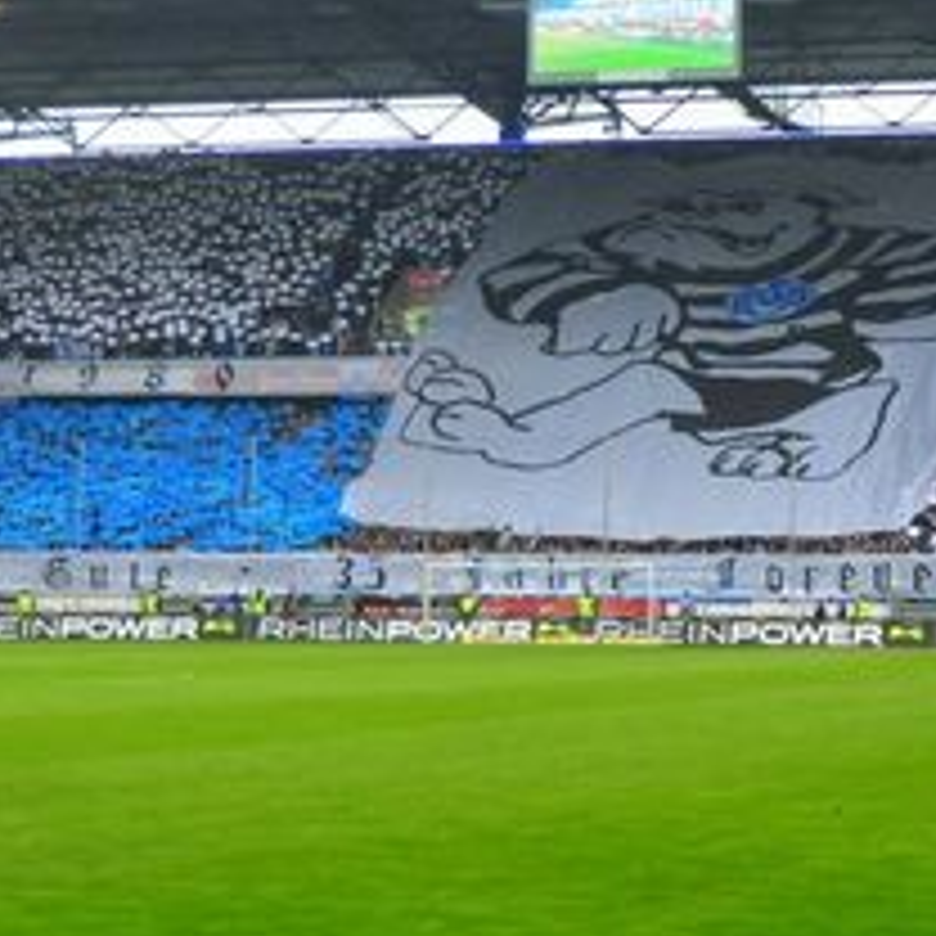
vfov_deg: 17.7
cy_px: 418
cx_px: 684
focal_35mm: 98
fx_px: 2998
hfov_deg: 17.7
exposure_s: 1/1000
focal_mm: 28
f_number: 4
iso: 800
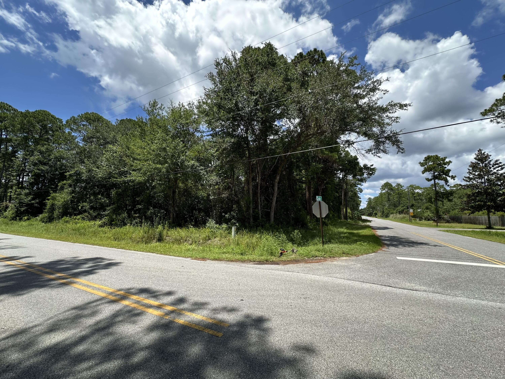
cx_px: 252
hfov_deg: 102.1
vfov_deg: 85.7
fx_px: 204
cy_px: 190
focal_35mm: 14
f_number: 2.2
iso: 40
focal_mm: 2.22
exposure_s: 1/764
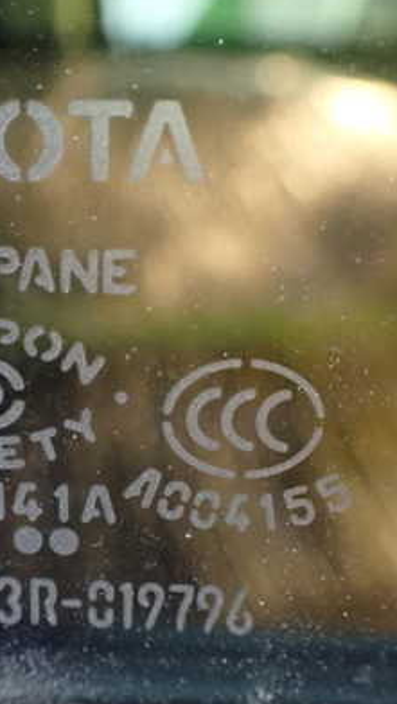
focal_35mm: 50
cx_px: 75
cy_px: 395
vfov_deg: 41.2
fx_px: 934
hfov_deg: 23.6
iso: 1250
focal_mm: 5.4
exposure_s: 1/30
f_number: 2.3
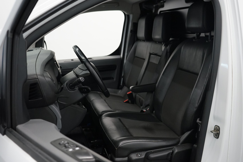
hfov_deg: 54.4
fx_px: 236
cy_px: 81
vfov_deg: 37.9
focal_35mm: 35
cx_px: 122
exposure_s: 1/160
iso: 2000
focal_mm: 35
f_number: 4
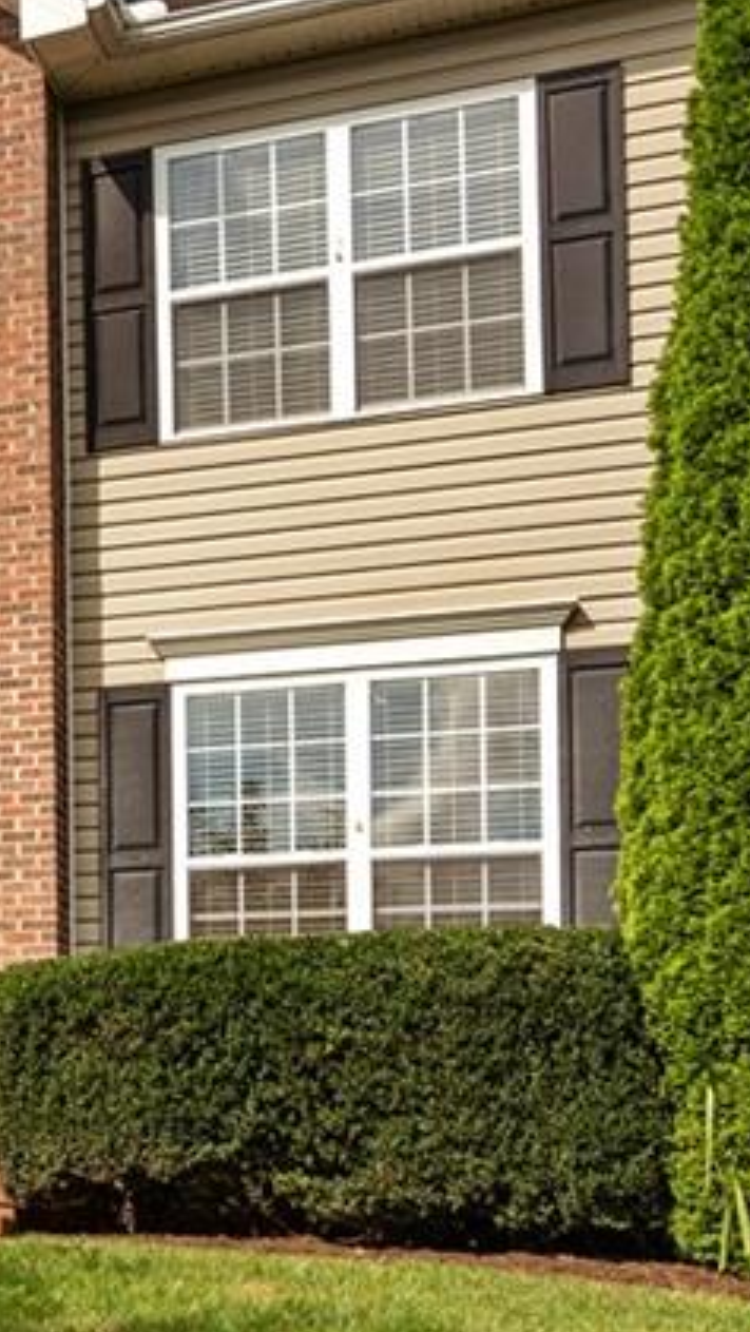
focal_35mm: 51
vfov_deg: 40.5
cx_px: -468
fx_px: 1802
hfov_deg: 19.5
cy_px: 593
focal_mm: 20
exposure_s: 1/1600
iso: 320
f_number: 9
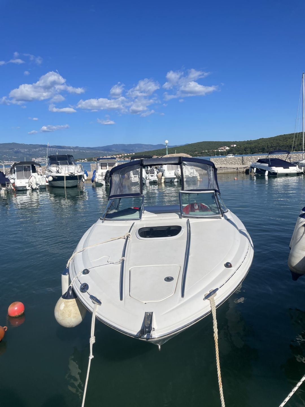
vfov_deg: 67.3
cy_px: 204
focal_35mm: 26
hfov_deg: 53.1
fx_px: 305
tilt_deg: -5.9
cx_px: 152
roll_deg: +2.9
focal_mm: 4.2
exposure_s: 1/7813
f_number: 1.6
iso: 32
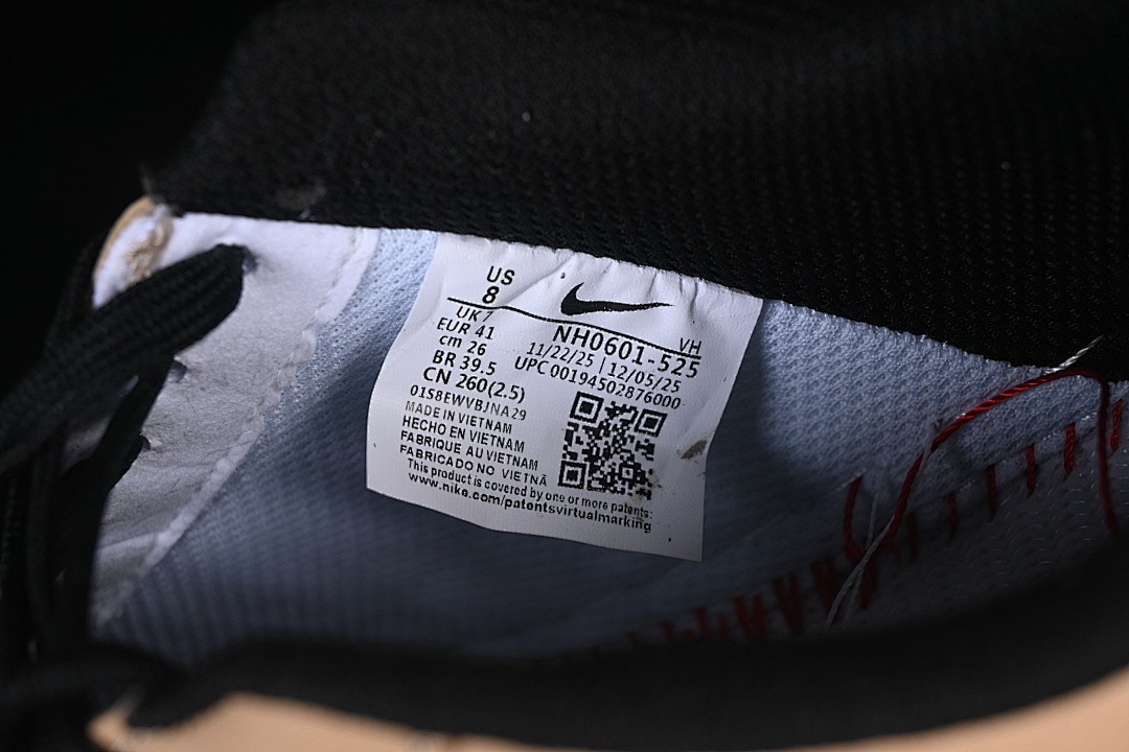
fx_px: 2352
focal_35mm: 75
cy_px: 376
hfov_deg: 27.0
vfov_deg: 18.2
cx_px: 564
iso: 160
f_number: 7.1
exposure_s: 1/80
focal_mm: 50
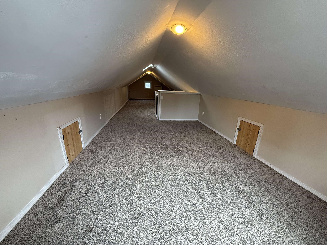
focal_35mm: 14
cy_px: 122
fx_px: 132
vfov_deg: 85.7
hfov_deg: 102.1
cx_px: 164
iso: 500
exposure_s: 1/60
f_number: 2.2
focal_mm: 2.22
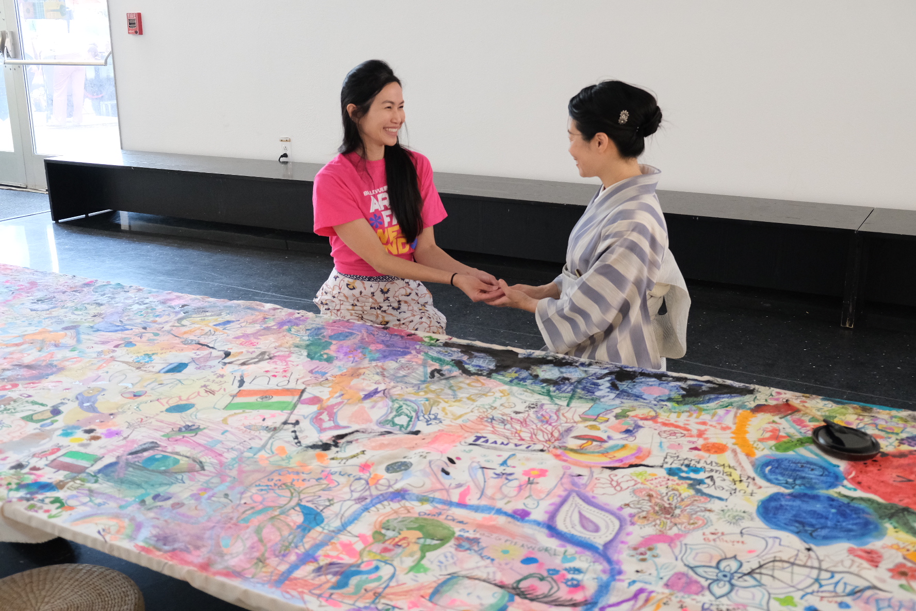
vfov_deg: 36.9
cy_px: 306
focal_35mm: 36
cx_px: 458
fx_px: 916
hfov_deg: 53.1
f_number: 3.2
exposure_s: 1/52
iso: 2500
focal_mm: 24.3
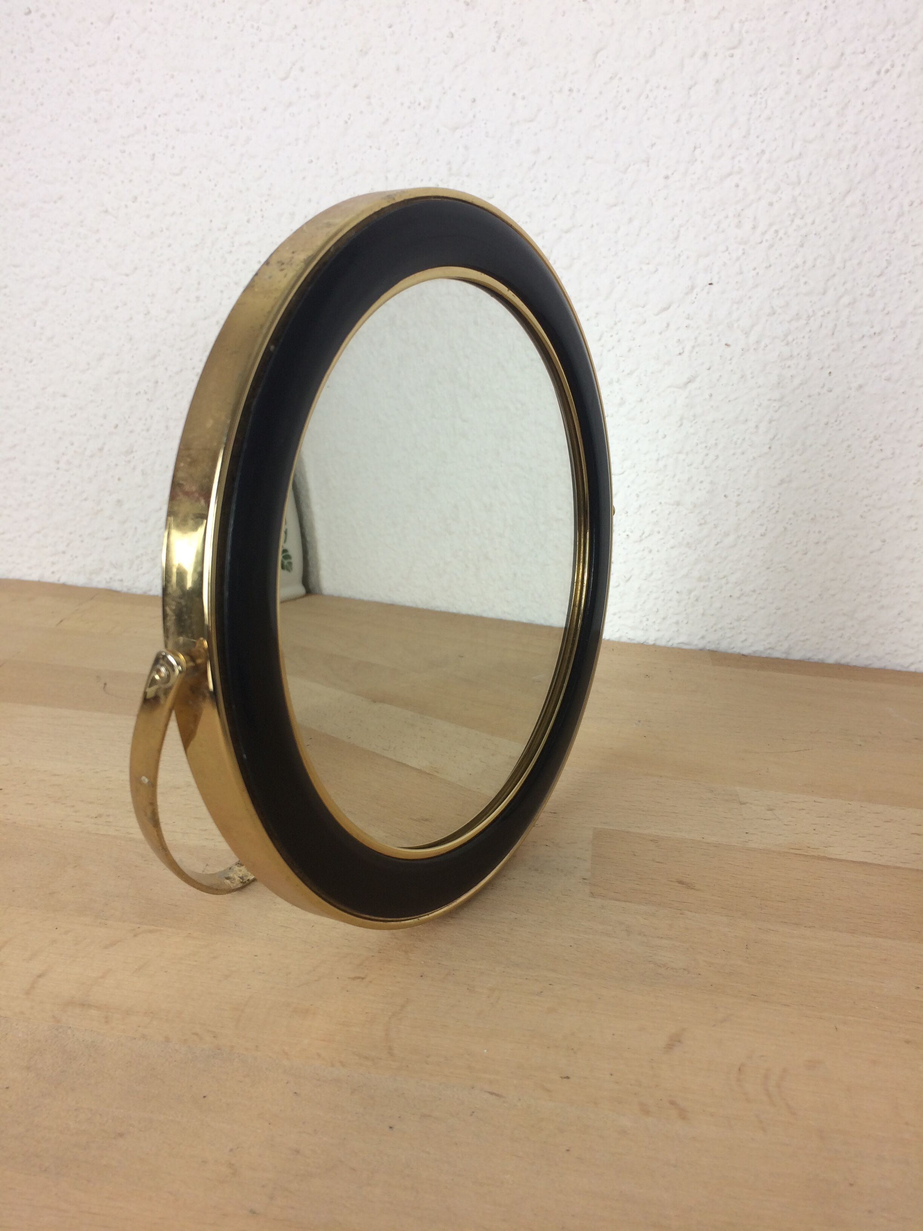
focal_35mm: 29
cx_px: 462
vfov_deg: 61.7
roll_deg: -2.8
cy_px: 616
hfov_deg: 48.2
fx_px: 1031
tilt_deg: -19.3
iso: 40
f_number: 2.2
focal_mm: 4.15
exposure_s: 1/50
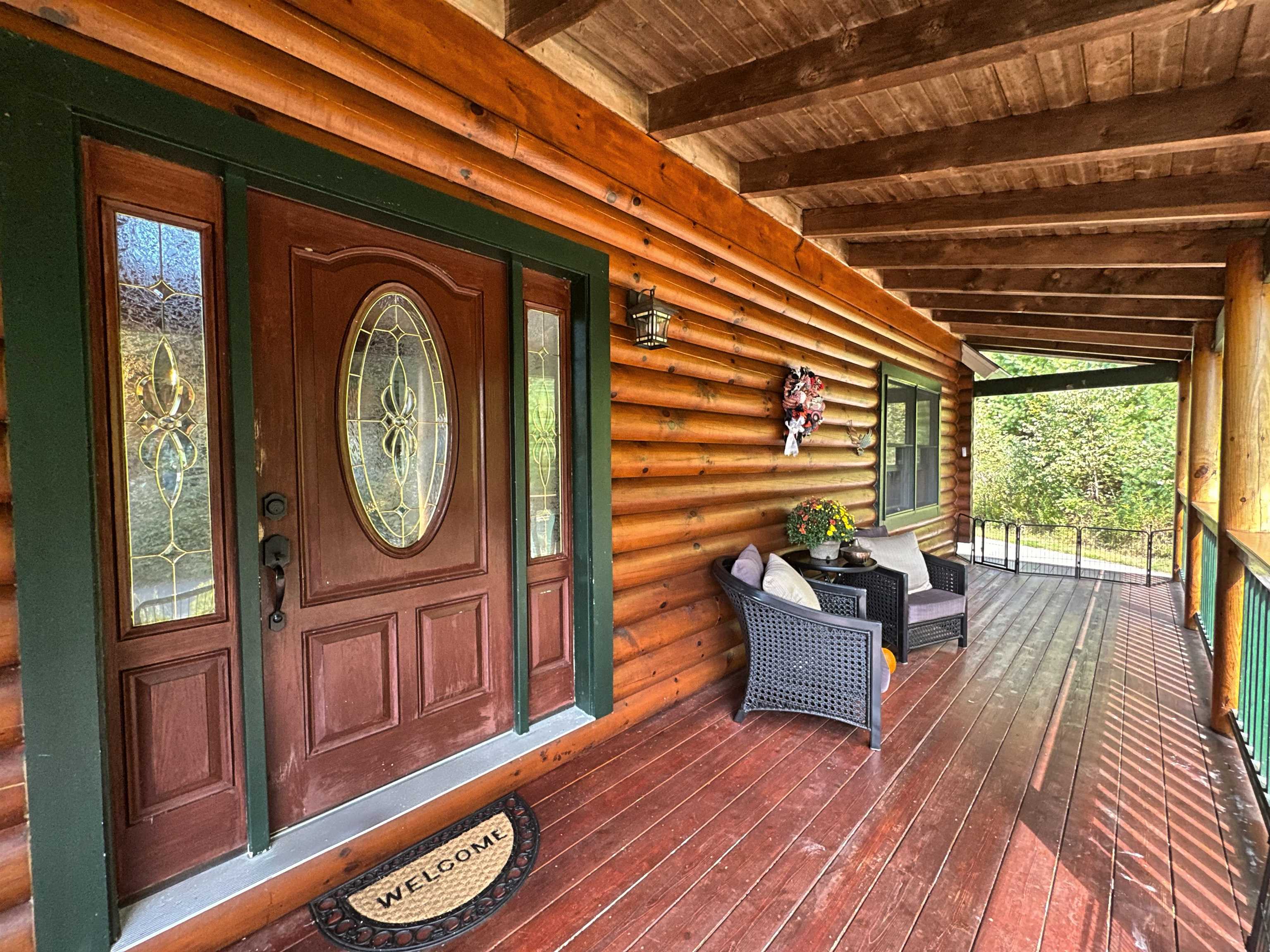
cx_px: 635
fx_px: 514
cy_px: 476
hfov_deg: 102.1
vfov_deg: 85.7
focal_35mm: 14
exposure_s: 1/99
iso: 160
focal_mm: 2.22
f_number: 2.2
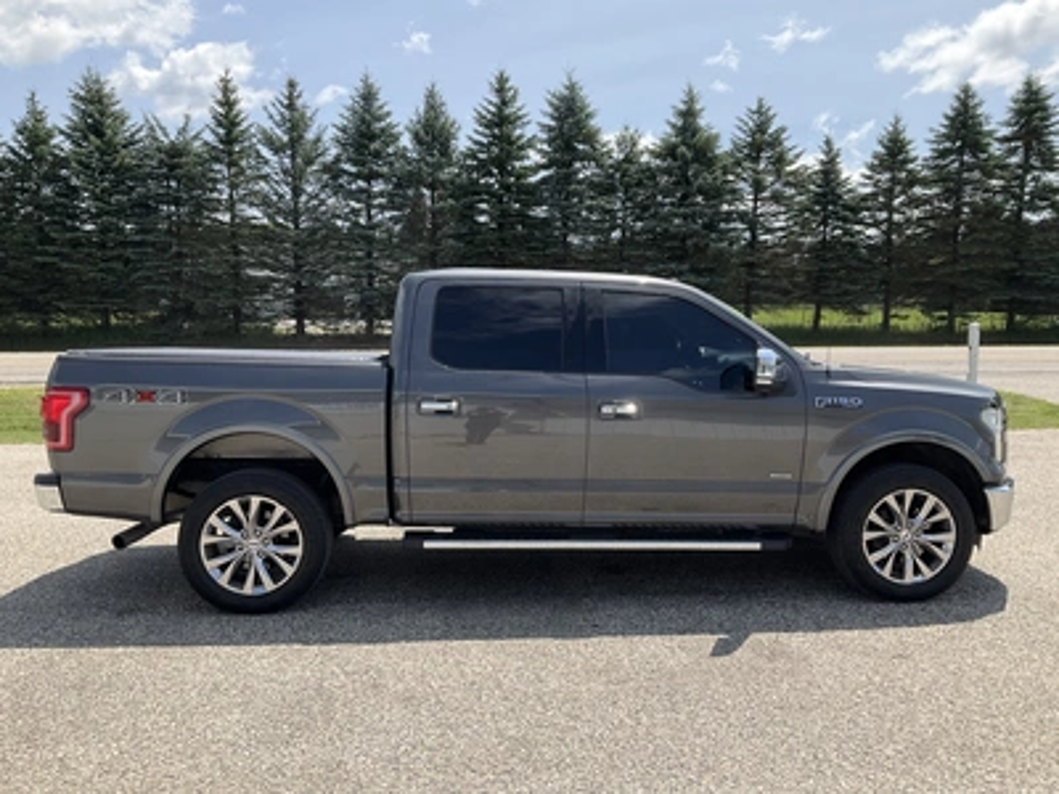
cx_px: 530
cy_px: 397
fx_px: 887
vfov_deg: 48.2
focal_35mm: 29
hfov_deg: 61.7
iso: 25
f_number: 1.8
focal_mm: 3
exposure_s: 1/1342
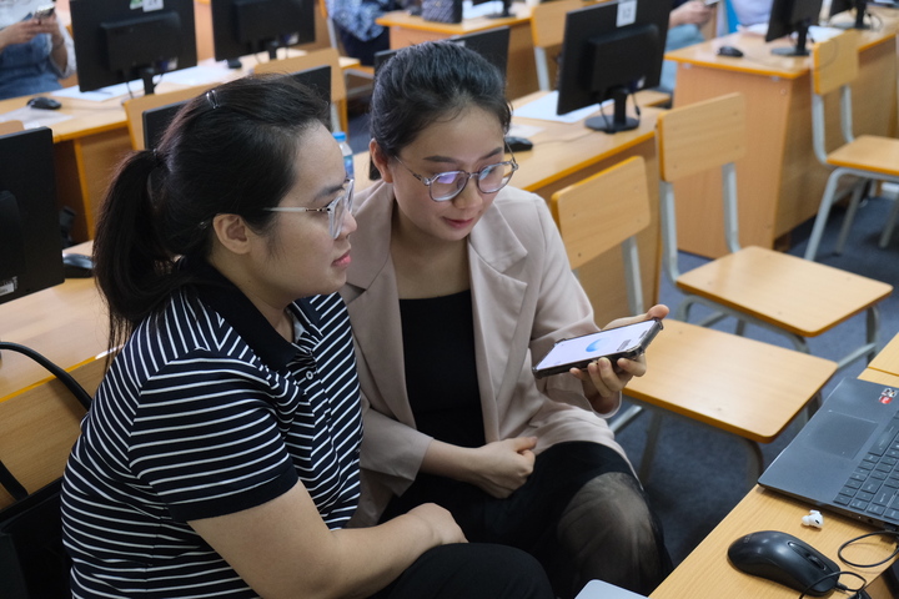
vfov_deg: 35.1
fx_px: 949
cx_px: 450
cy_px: 300
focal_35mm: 38
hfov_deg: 50.7
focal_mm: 25.4
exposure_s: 1/125
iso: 2500
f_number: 3.2
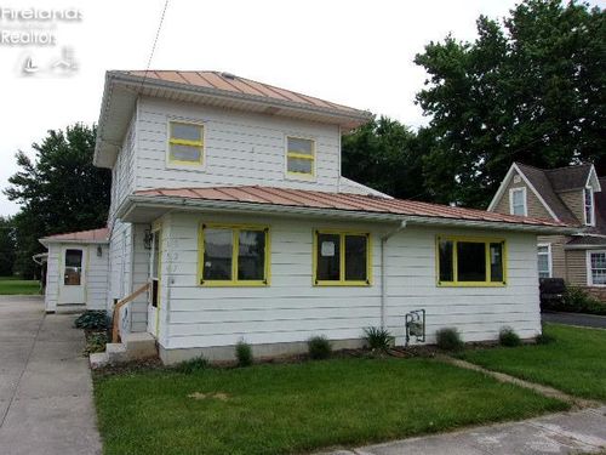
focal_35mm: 27
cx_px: 303
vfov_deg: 51.4
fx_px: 473
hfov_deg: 65.3
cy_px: 228
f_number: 10.4
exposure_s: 1/150
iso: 200
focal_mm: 4.9
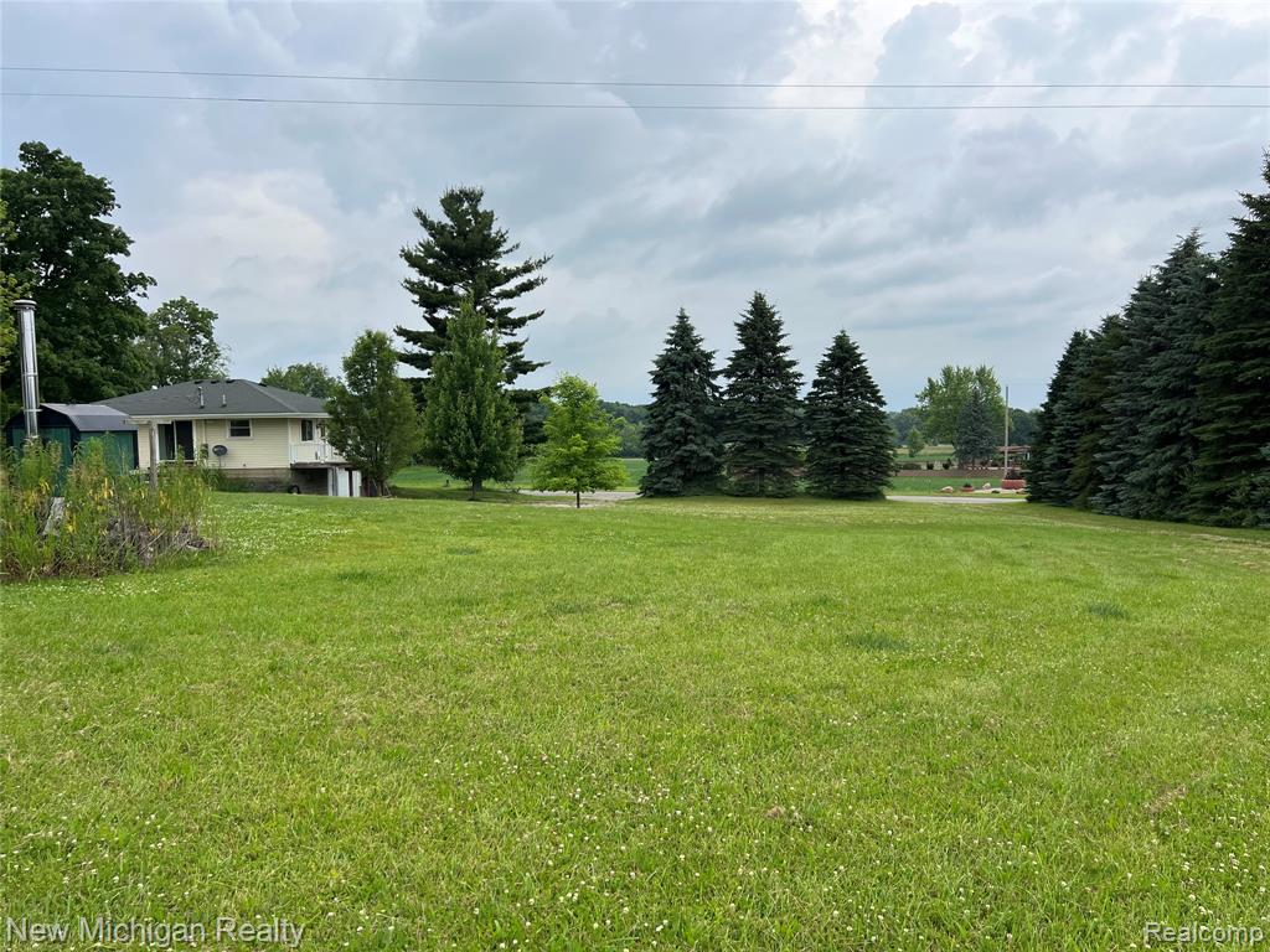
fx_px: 954
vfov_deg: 53.1
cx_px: 635
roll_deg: +0.9
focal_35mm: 26
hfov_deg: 67.3
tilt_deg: -3.8
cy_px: 476
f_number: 1.5
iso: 50
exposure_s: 1/2841
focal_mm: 5.7
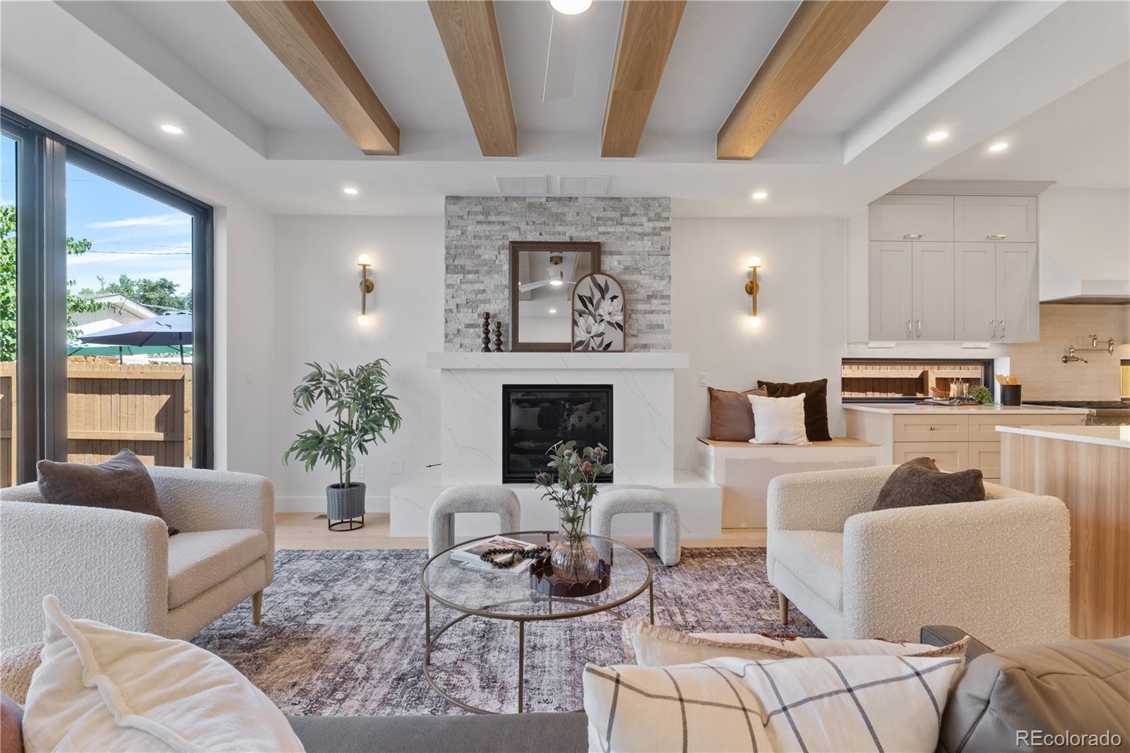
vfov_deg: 72.0
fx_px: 518
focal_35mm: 16
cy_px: 376
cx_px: 565
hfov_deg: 95.0
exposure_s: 1/4
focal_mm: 11
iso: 160
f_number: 8
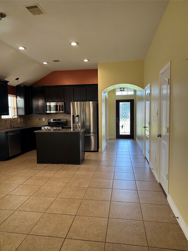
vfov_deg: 71.6
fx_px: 174
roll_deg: +0.7
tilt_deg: -4.0
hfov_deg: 56.8
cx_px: 94
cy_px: 126
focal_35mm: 24
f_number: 1.78
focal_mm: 6.86
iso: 100
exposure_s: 1/120
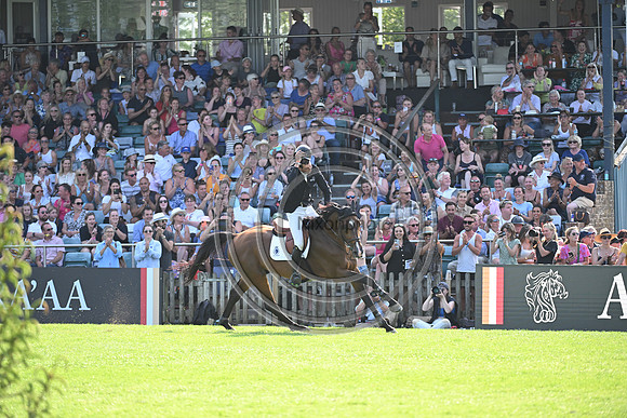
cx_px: 314
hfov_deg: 8.6
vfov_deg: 5.7
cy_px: 209
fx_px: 4181
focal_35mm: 240
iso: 1000
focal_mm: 240
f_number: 4.5
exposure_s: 1/1250
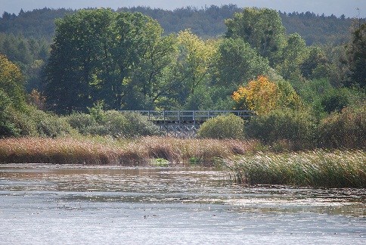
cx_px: 183
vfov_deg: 4.6
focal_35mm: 300
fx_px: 3054
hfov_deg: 6.9
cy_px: 122
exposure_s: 1/500
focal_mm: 200
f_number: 5.6
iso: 250
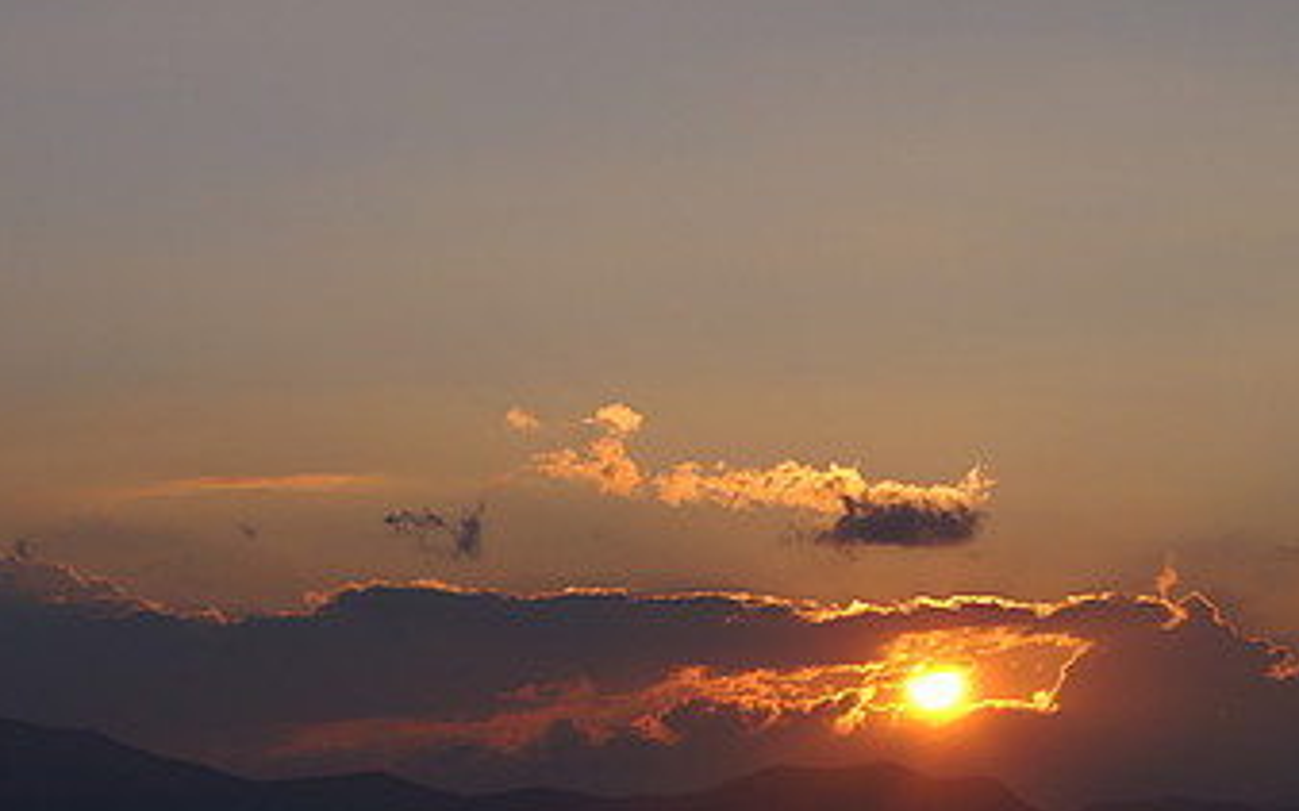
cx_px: 453
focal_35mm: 131
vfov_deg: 10.0
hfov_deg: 15.9
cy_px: 723
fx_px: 4636
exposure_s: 1/160
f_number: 13
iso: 100
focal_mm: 50
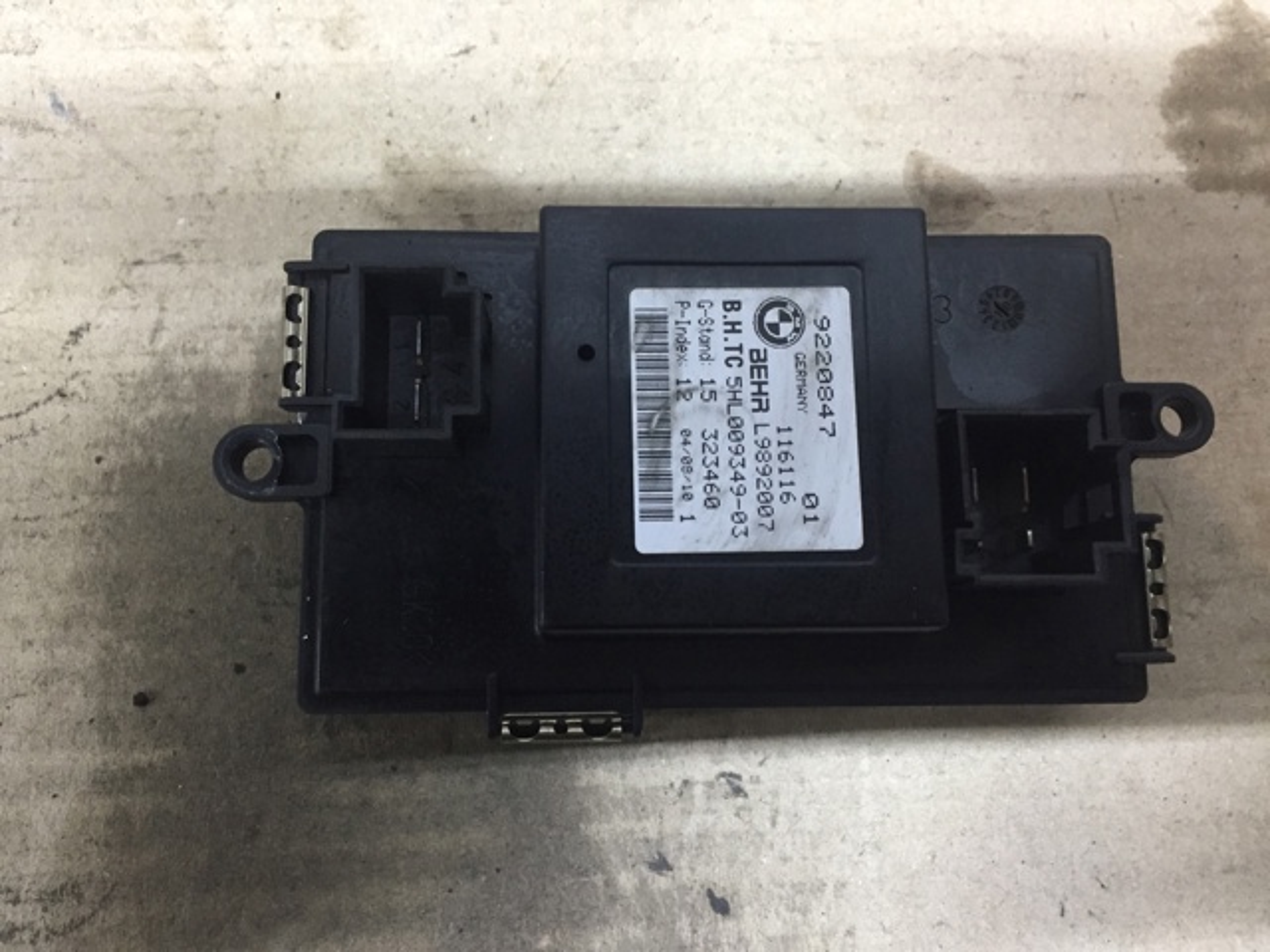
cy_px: 476
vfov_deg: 48.2
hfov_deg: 61.7
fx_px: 1064
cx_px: 635
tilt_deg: -80.8
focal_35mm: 29
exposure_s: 1/33
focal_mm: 4.15
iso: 250
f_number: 2.2
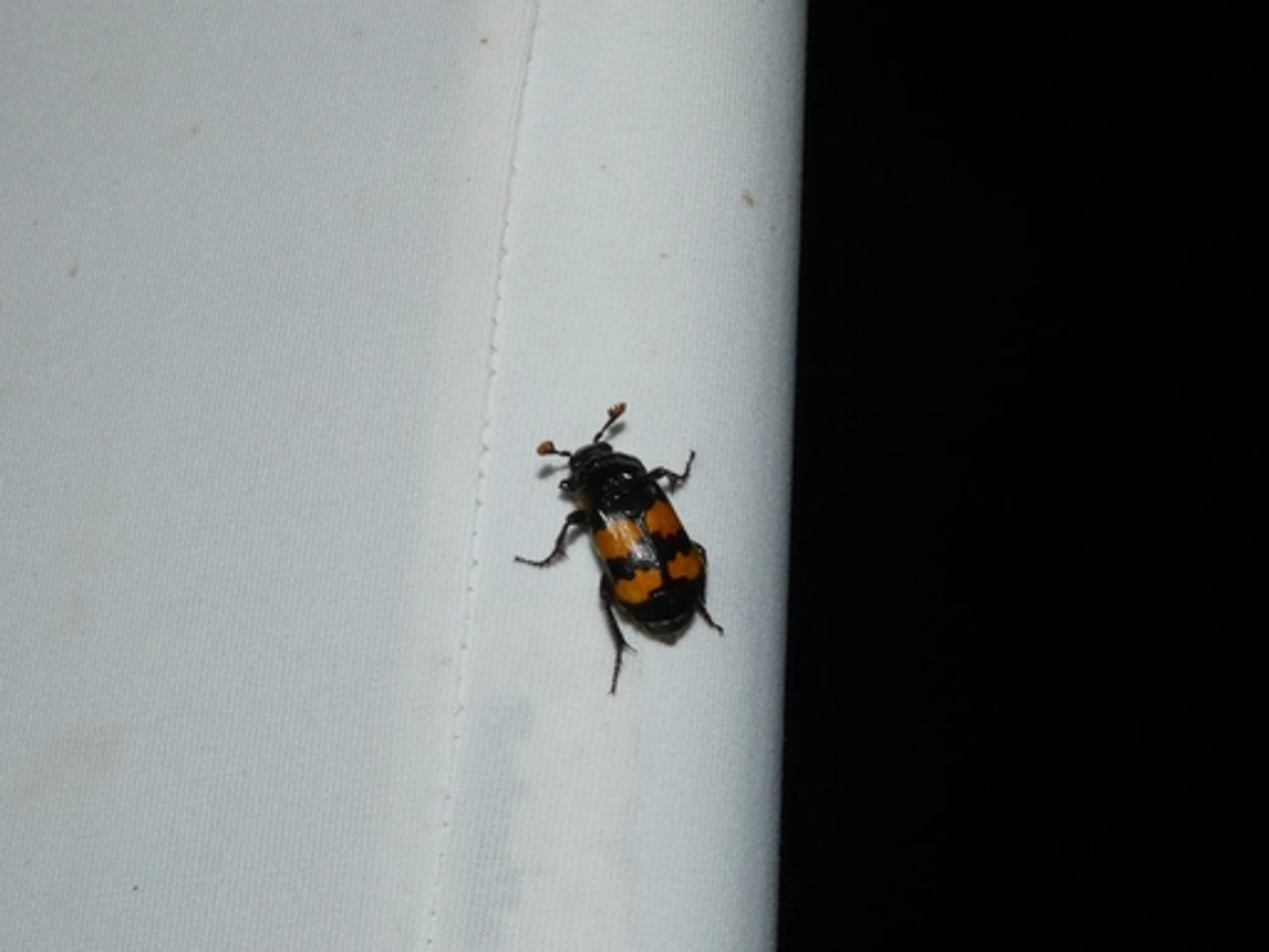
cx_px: 709
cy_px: 585
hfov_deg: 20.6
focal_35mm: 95
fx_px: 3483
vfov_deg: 15.5
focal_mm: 13.7
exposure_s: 1/400
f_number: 8
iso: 400
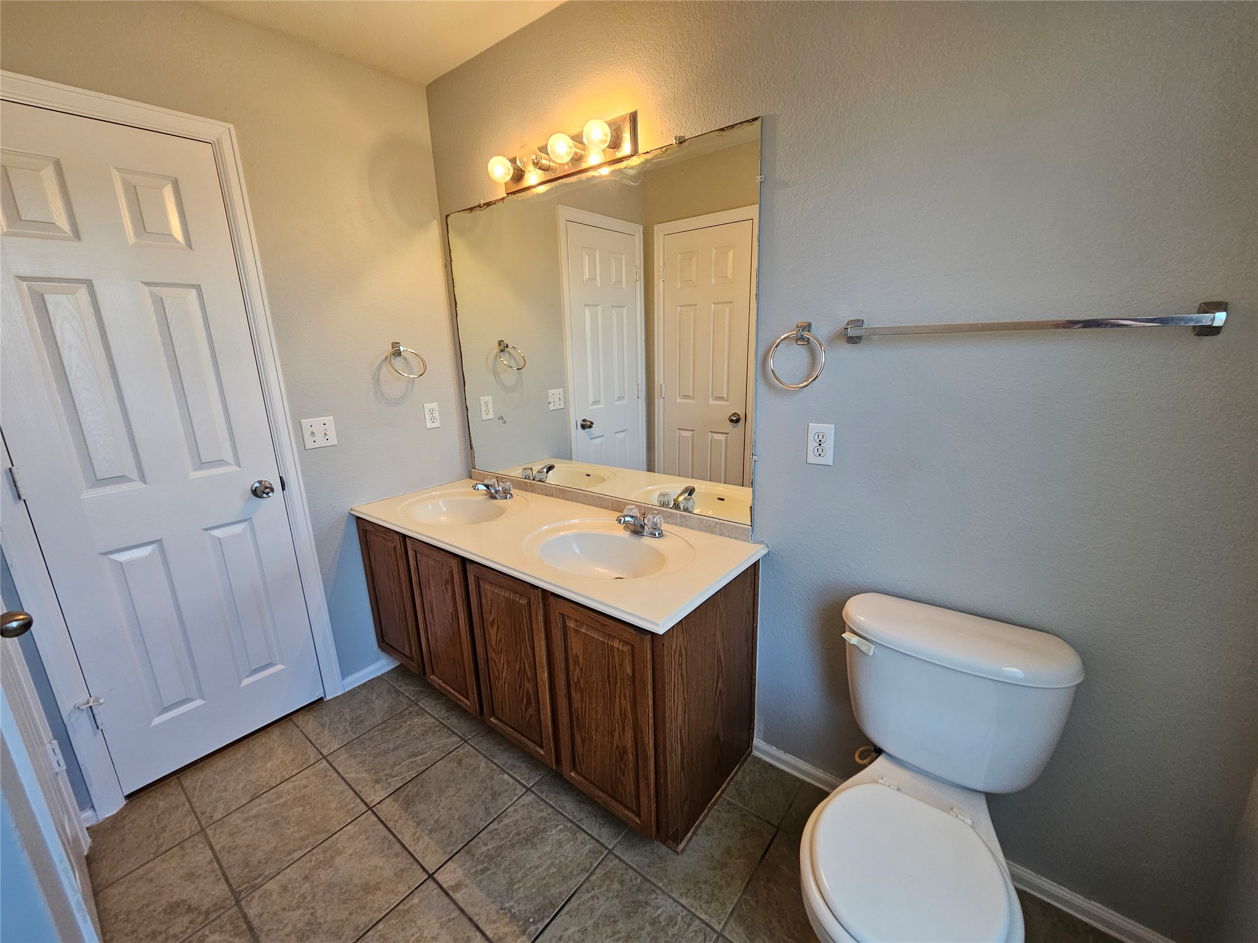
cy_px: 472
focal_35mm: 13
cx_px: 629
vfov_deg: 89.9
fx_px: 472
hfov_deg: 106.2
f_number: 2.2
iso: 160
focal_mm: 2.2
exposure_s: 1/60
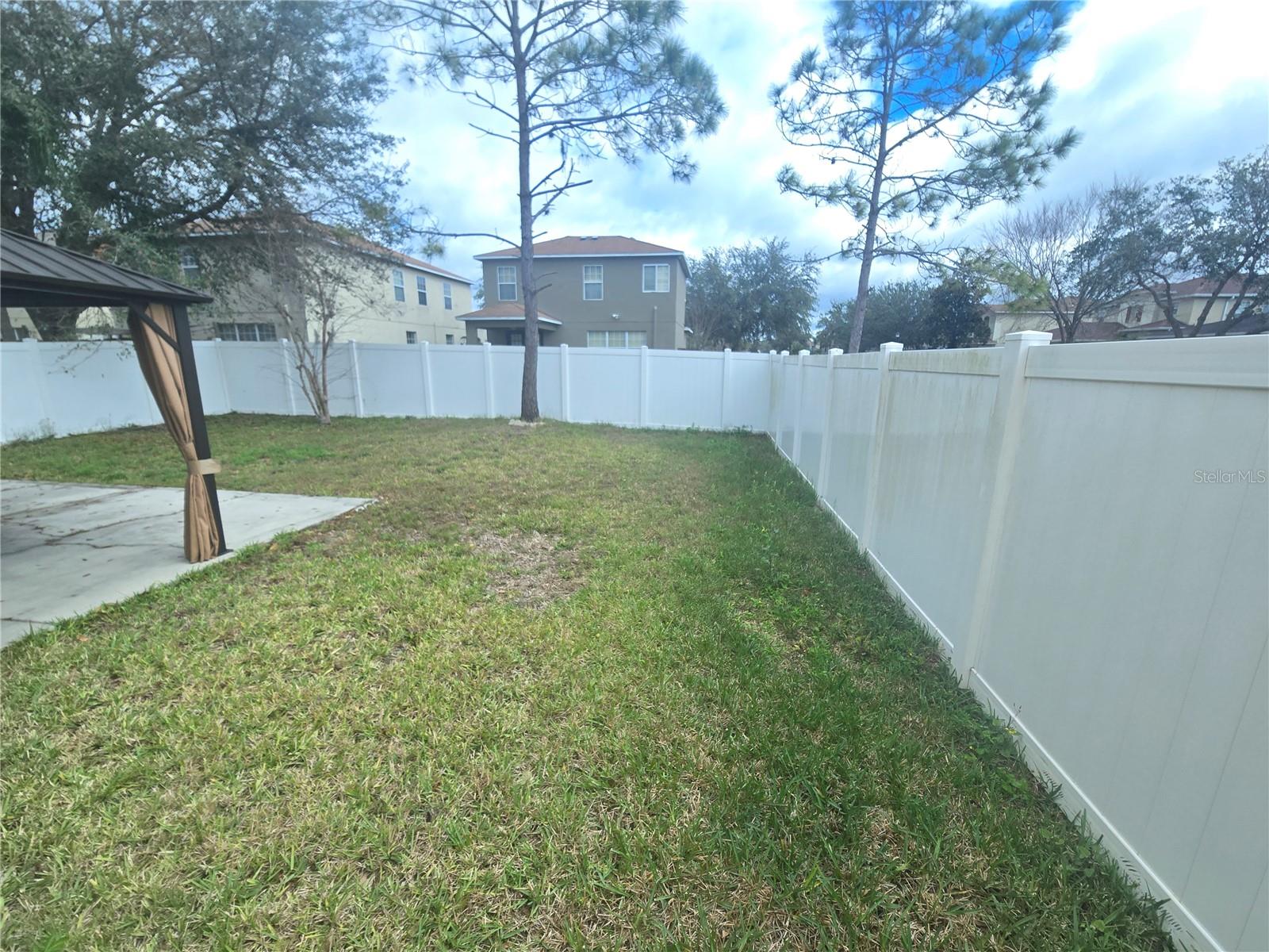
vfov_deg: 89.9
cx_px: 634
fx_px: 477
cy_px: 476
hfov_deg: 106.2
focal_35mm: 13
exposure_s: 1/957
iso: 50
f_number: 2.2
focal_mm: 2.2
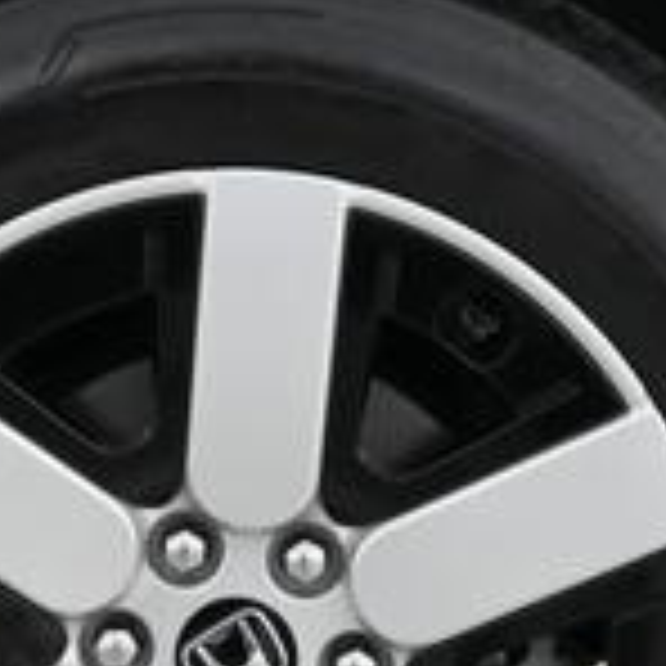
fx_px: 2003
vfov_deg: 18.4
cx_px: 288
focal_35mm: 92
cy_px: 648
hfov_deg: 18.9
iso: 4000
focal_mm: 25
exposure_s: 1/160
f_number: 2.8
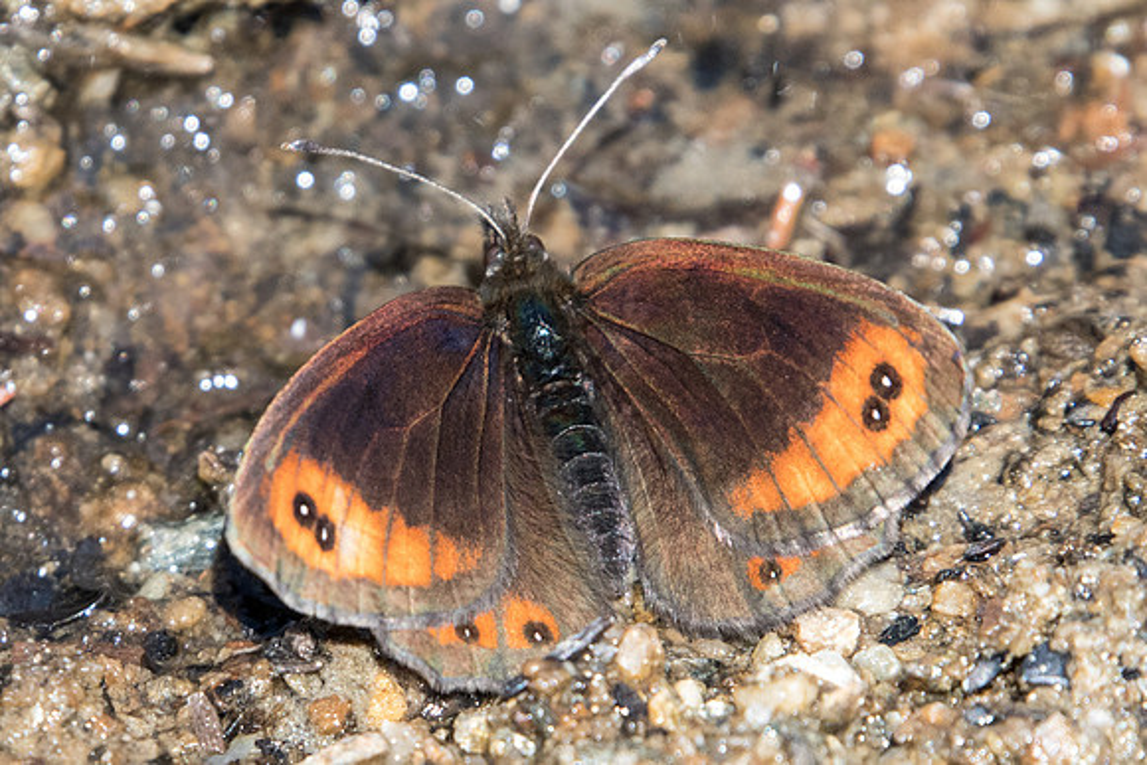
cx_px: 603
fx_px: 36319
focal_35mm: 1140
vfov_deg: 1.2
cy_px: 337
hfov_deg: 1.8
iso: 800
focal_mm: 400
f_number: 8
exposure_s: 1/640
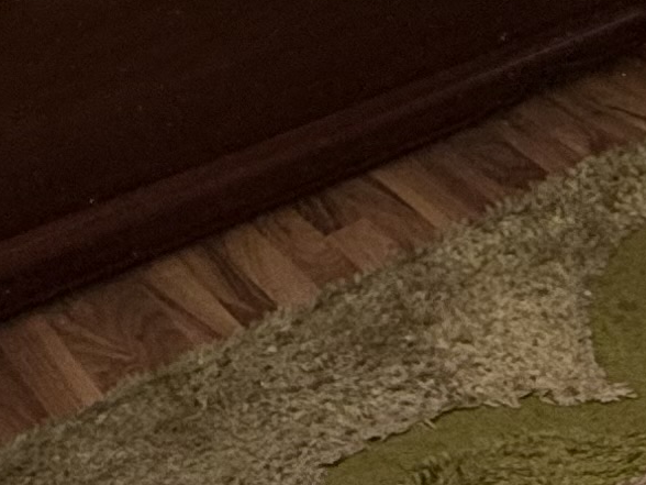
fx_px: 1792
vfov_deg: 12.6
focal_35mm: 96
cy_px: -606
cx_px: 573
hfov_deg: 20.1
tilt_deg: -5.8
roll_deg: +1.0
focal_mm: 2.22
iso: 50
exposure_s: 1/321
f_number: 2.2
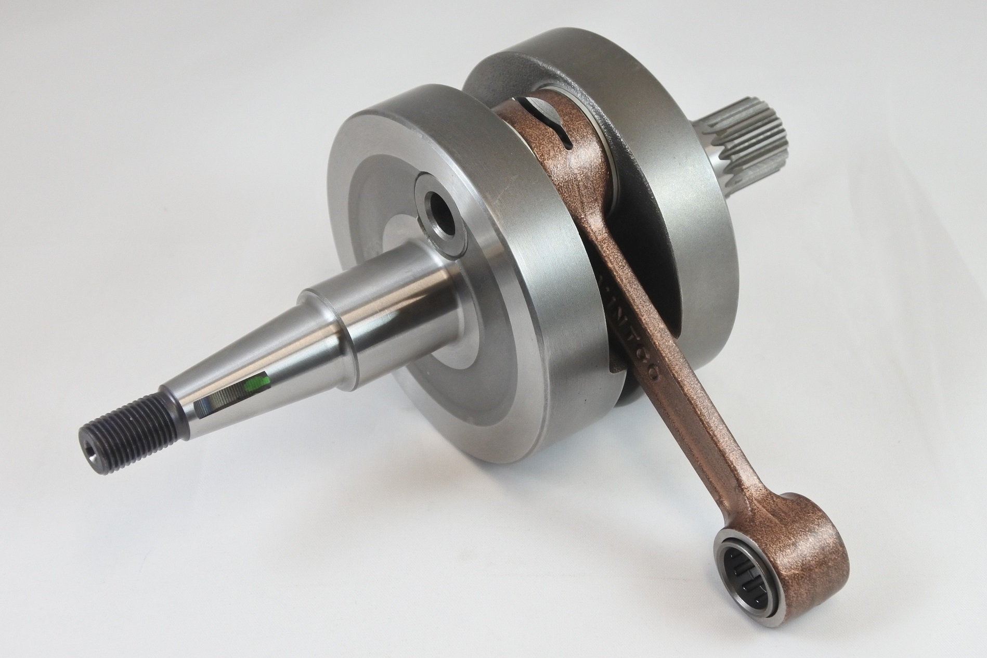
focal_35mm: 60
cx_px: 494
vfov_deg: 22.6
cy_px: 329
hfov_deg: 33.4
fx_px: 1645
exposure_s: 1/125
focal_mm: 22.3
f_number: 4.8
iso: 640
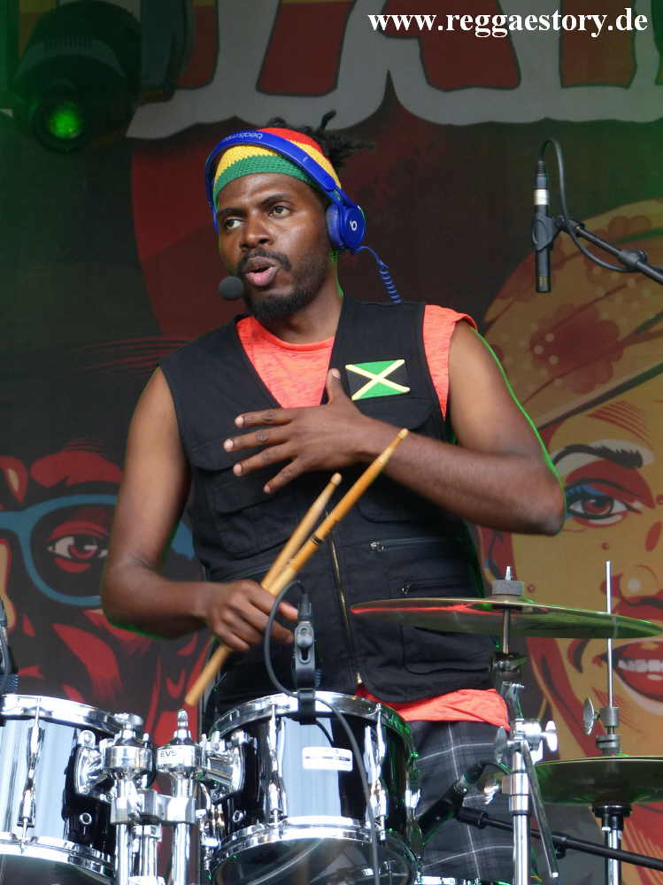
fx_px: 5546
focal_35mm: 217
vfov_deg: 9.1
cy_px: 442
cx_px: 332
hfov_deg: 6.8
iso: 200
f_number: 2.8
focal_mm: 39.1
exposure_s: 1/125
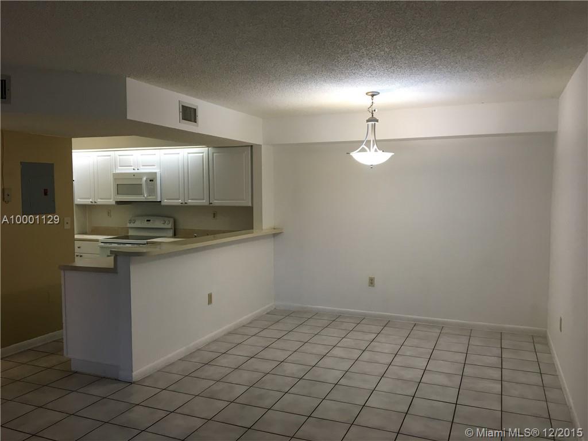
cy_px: 220
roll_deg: -0.6
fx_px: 493
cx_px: 294
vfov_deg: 48.2
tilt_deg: -3.1
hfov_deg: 61.7
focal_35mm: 29
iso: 50
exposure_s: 1/30
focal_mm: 4.15
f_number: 2.2
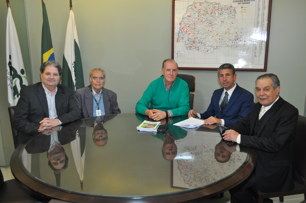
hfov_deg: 57.3
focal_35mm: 33
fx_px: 280
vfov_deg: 39.9
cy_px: 102
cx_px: 153
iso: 800
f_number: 4
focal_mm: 22
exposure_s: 1/60
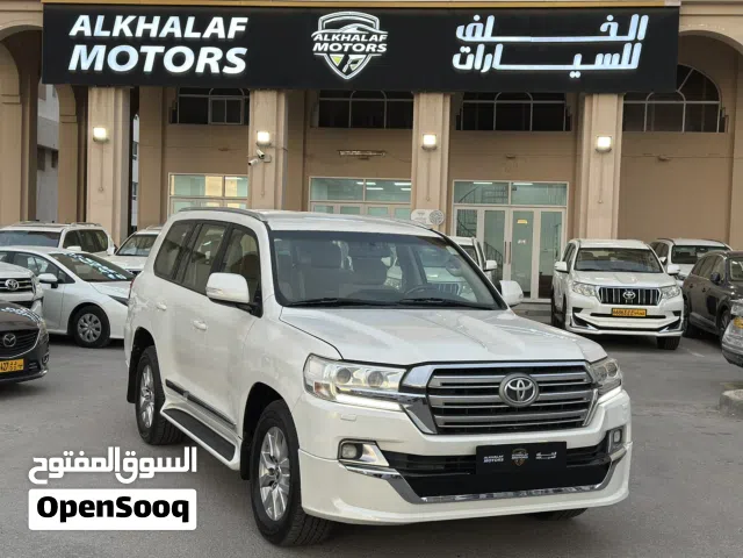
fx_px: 1030
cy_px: 279
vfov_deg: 30.3
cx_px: 372
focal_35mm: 48
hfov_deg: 39.7
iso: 80
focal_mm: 6.86
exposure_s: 1/243
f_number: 1.78
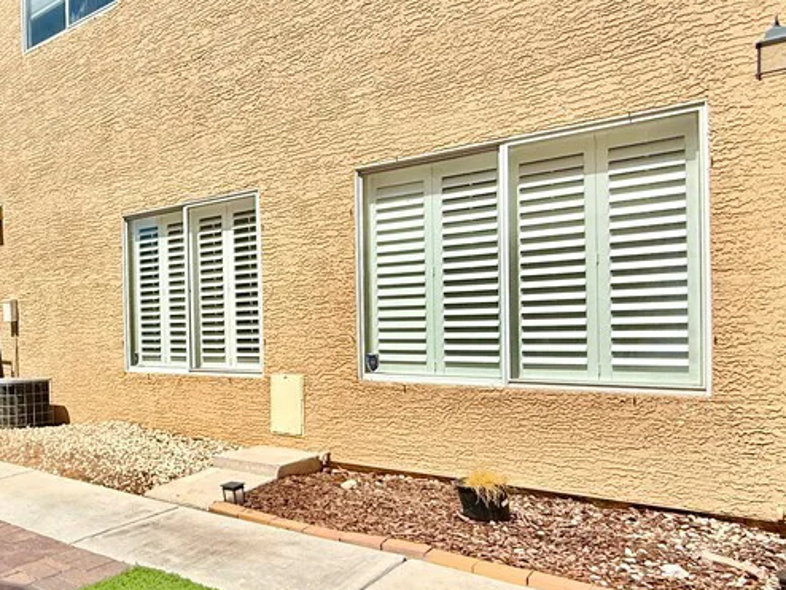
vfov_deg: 48.1
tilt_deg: +0.0
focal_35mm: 29
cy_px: 334
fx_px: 659
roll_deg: +1.0
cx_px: 91
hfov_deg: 54.4
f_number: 2.2
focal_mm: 2.22
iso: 64
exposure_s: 1/4762
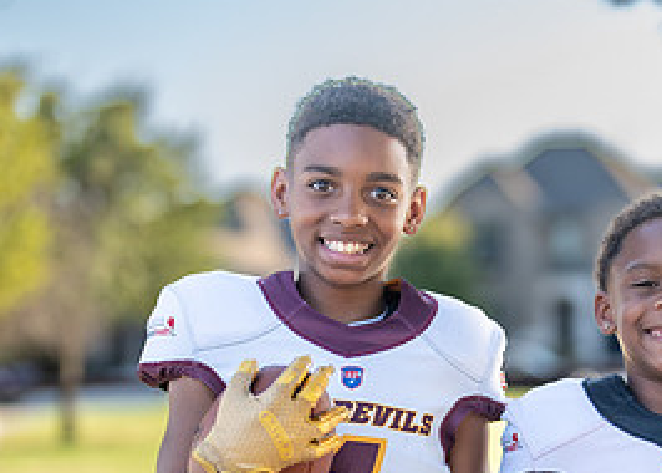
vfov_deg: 11.4
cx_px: 541
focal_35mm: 124
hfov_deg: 16.0
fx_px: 2331
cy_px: 498
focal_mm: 50
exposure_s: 1/1000
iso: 100
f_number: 1.2
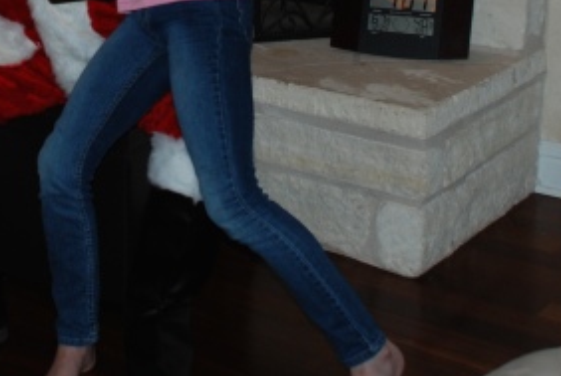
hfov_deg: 19.8
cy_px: -124
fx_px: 1592
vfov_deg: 13.0
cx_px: 137
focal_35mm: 102
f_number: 4
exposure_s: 1/60
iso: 200
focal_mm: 24
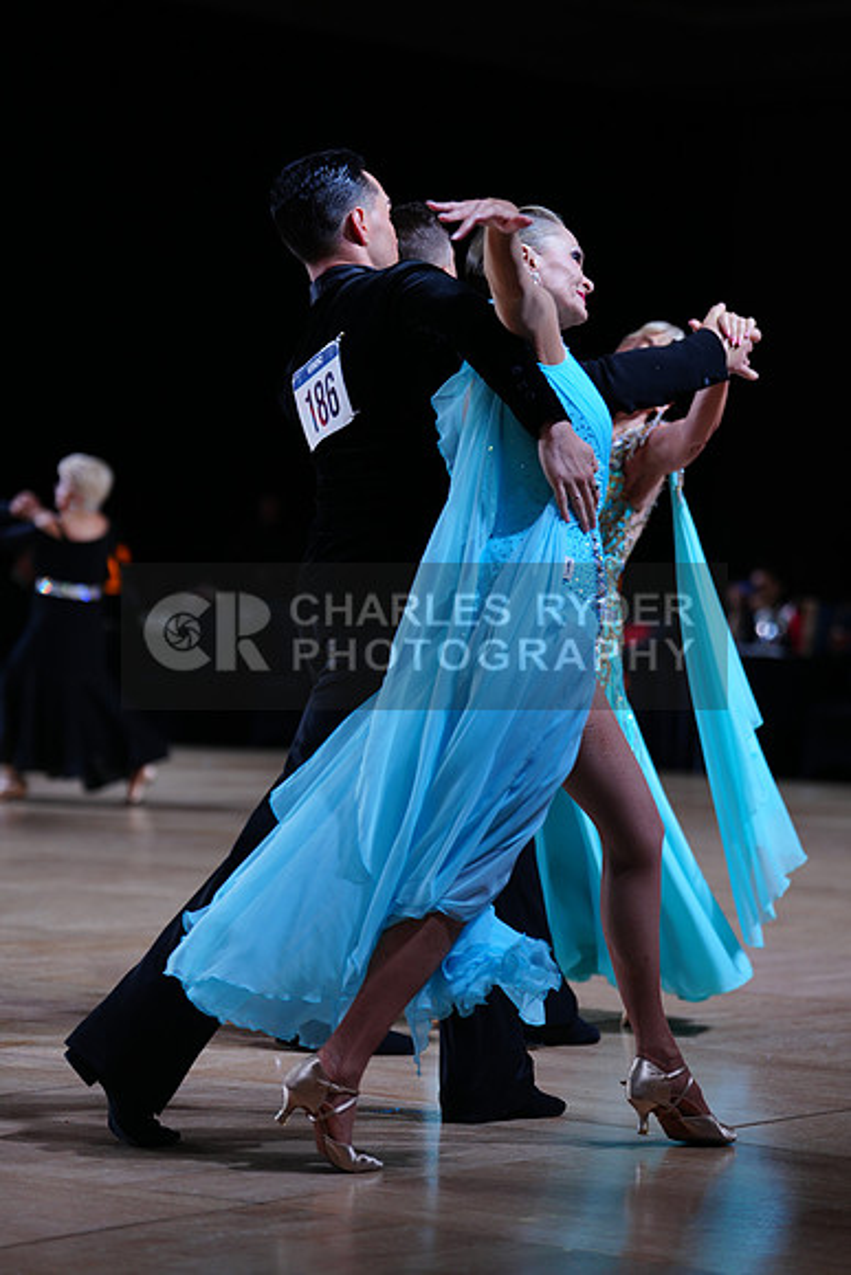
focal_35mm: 111
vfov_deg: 18.4
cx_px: 426
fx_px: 3933
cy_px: 638
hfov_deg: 12.3
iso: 400
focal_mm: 111
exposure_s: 1/500
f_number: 2.8
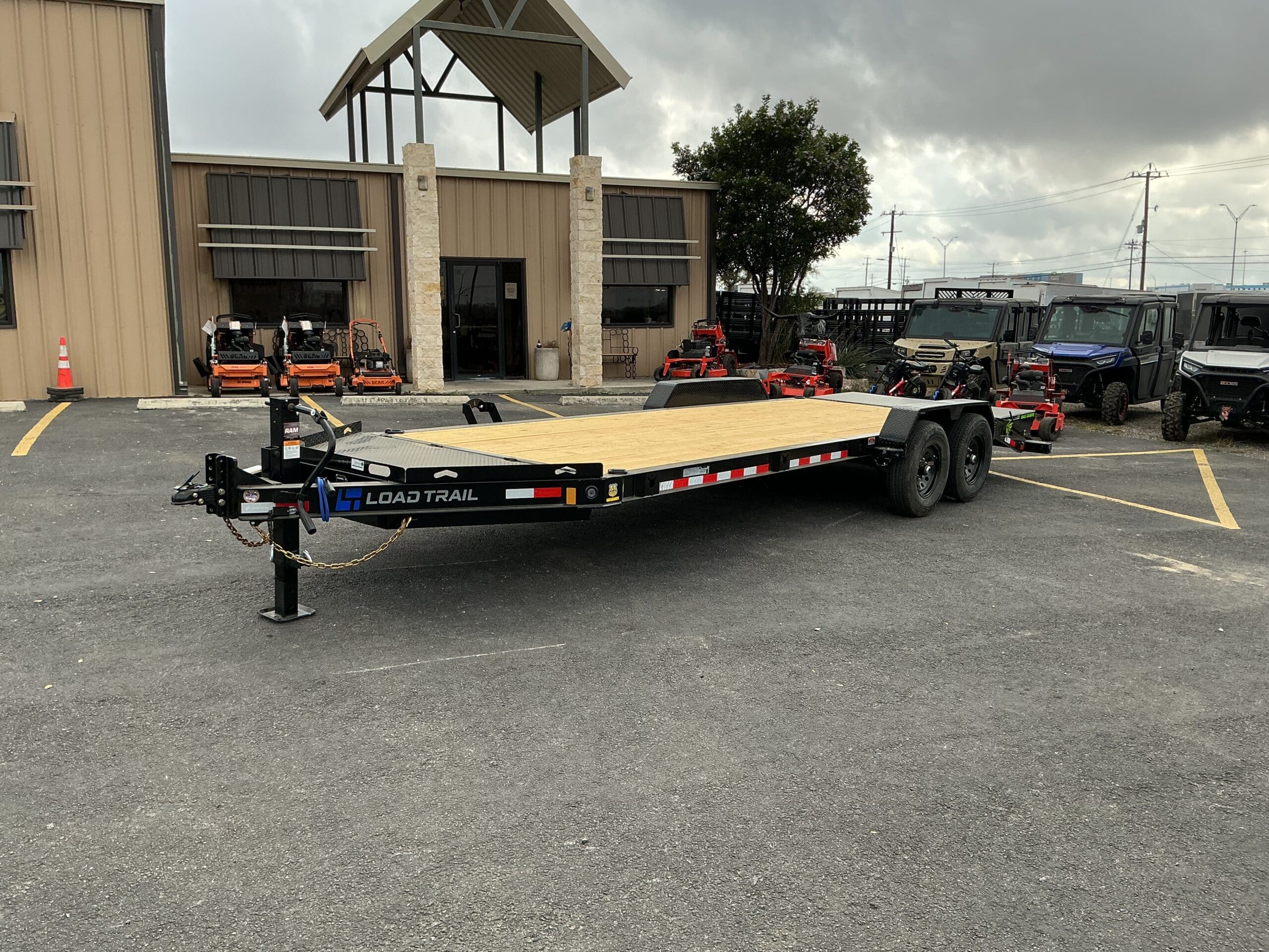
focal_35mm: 29
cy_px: 476
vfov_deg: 48.2
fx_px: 1063
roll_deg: +0.6
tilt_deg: -7.7
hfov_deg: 61.7
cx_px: 634
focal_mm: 3
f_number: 1.8
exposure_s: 1/568
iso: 25
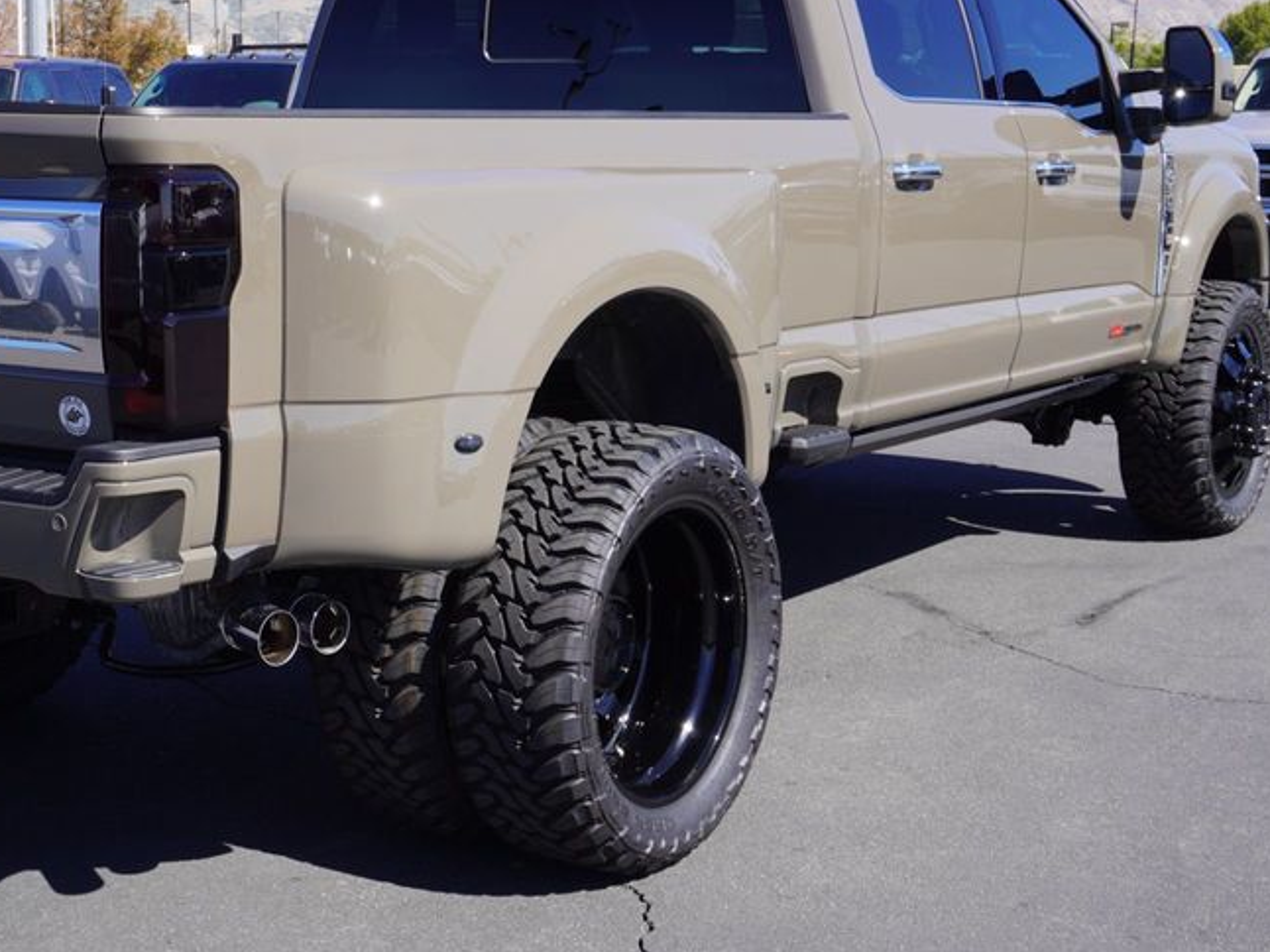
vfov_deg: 23.7
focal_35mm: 62
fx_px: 2265
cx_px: 383
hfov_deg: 31.0
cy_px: 433
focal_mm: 27
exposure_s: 1/125
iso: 100
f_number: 9
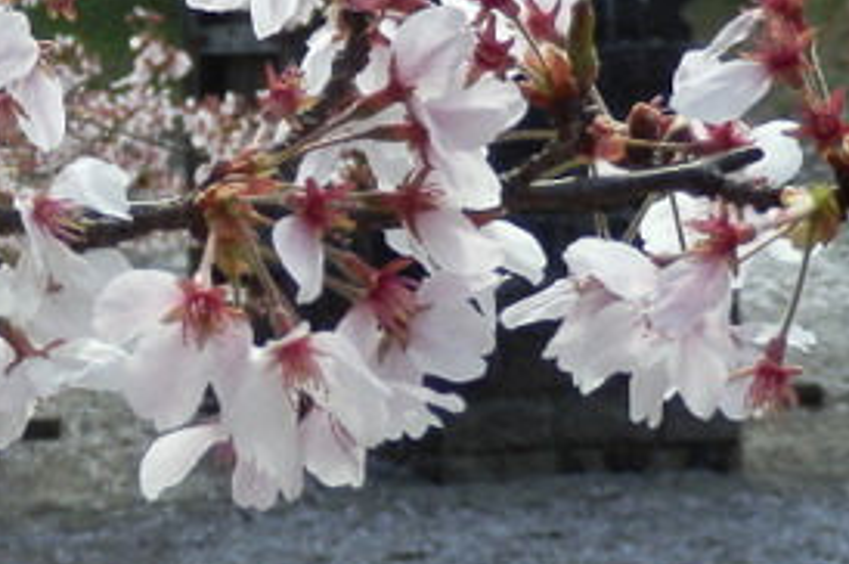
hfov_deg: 13.3
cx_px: -77
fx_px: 3580
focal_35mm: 152
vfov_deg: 9.0
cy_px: 62
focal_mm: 7.3
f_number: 3.7
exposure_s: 1/500
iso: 80
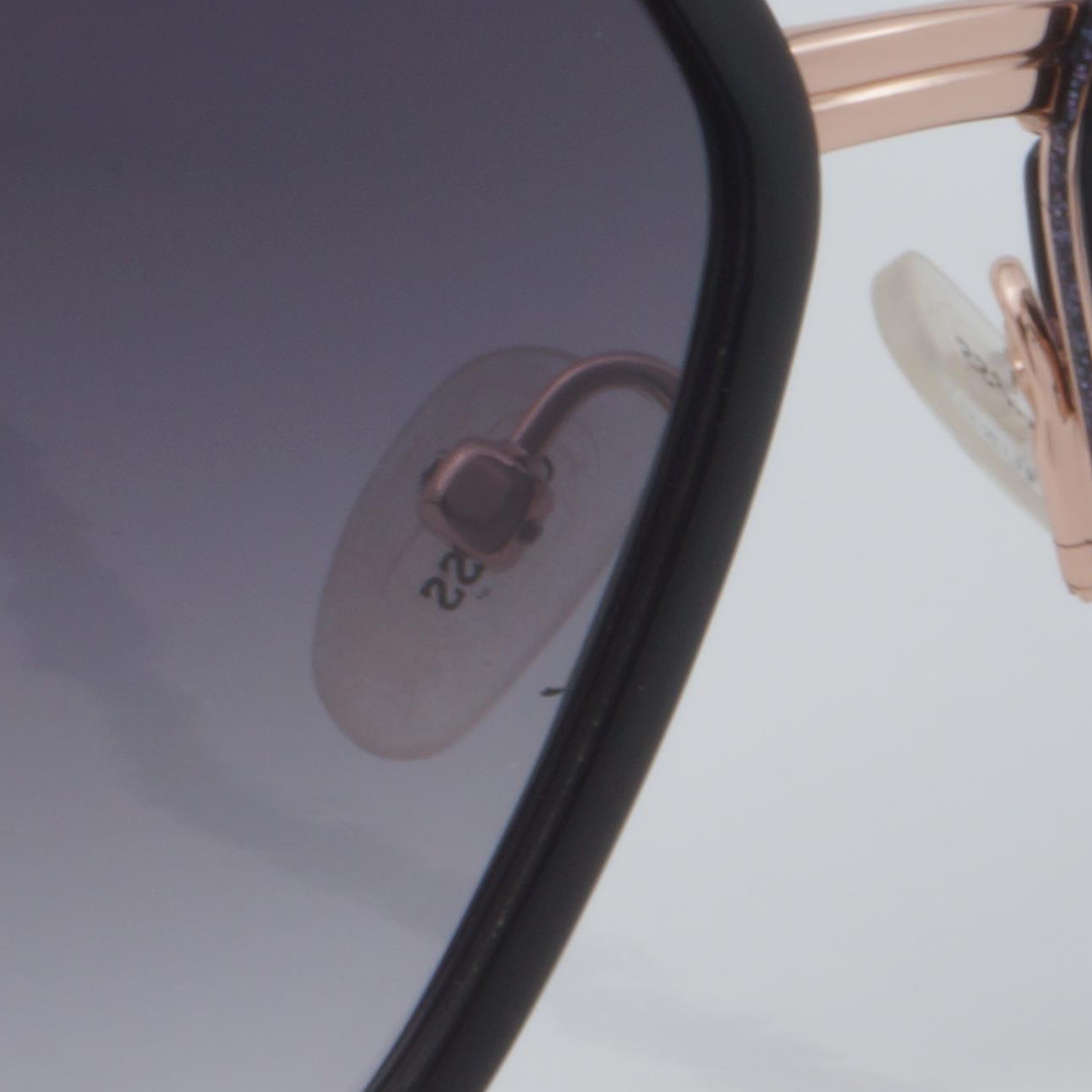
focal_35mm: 323
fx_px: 11526
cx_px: -191
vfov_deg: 5.4
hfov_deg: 5.4
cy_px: 547
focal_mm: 55
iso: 100
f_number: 32
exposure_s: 1/4
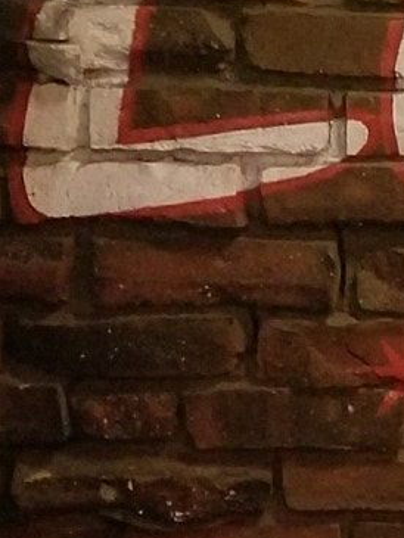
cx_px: 742
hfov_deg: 11.9
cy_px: 254
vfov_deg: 17.3
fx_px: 1773
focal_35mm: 114
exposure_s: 1/10
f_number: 1.7
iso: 1600
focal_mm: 4.25
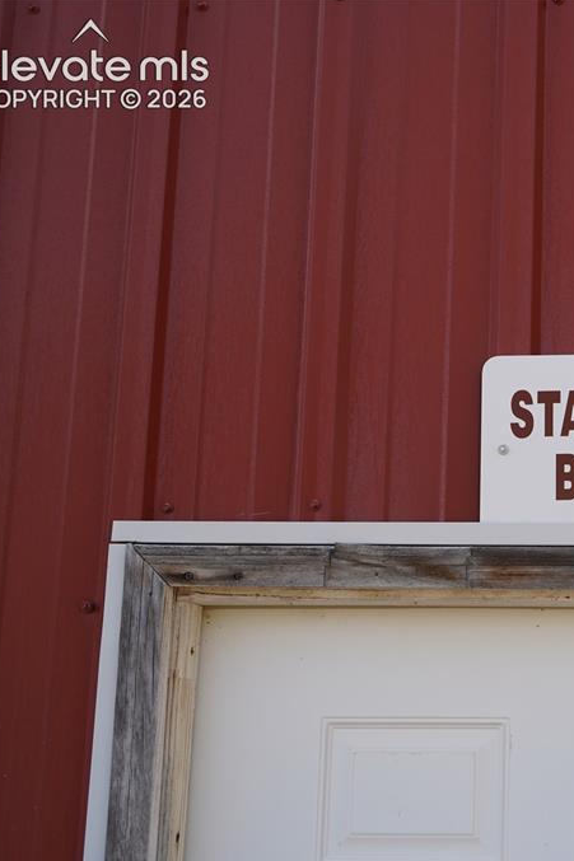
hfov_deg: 21.9
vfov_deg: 33.9
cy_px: 430
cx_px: 612
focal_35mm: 59
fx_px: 1412
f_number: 5
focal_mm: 39
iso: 100
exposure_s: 1/250
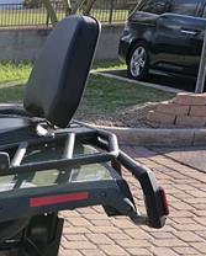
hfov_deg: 15.4
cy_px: 266
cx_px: -180
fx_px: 639
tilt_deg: -20.8
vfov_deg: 21.8
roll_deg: +1.1
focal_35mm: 84
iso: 20
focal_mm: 3.99
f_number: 1.8
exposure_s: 1/401
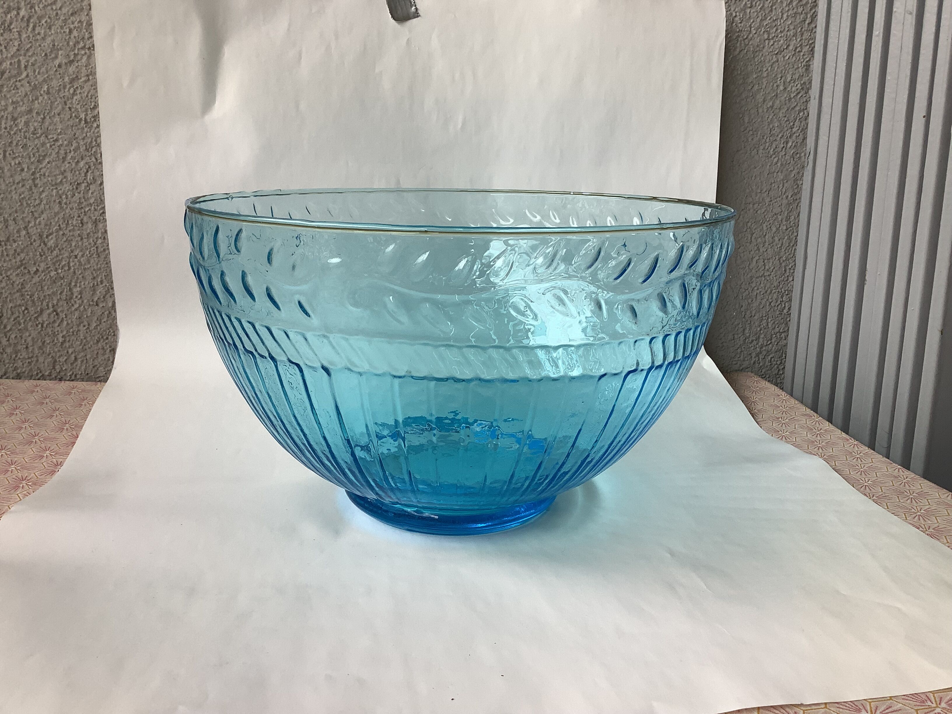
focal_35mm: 31
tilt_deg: -12.5
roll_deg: -1.0
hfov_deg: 58.4
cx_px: 476
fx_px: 853
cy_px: 357
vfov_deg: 45.4
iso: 40
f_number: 2.4
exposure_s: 1/100
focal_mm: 3.3
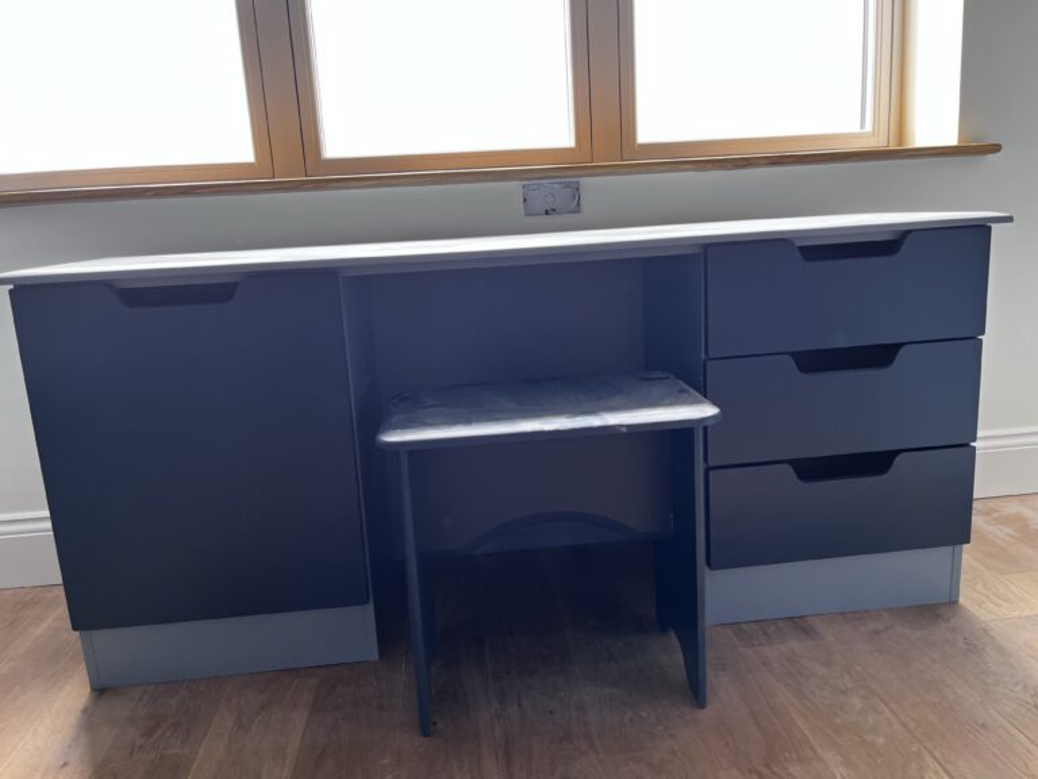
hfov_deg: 67.3
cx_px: 519
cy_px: 390
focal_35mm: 26
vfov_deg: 53.1
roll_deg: +2.8
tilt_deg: -6.6
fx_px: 780
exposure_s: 1/121
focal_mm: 5.1
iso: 50
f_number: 1.6
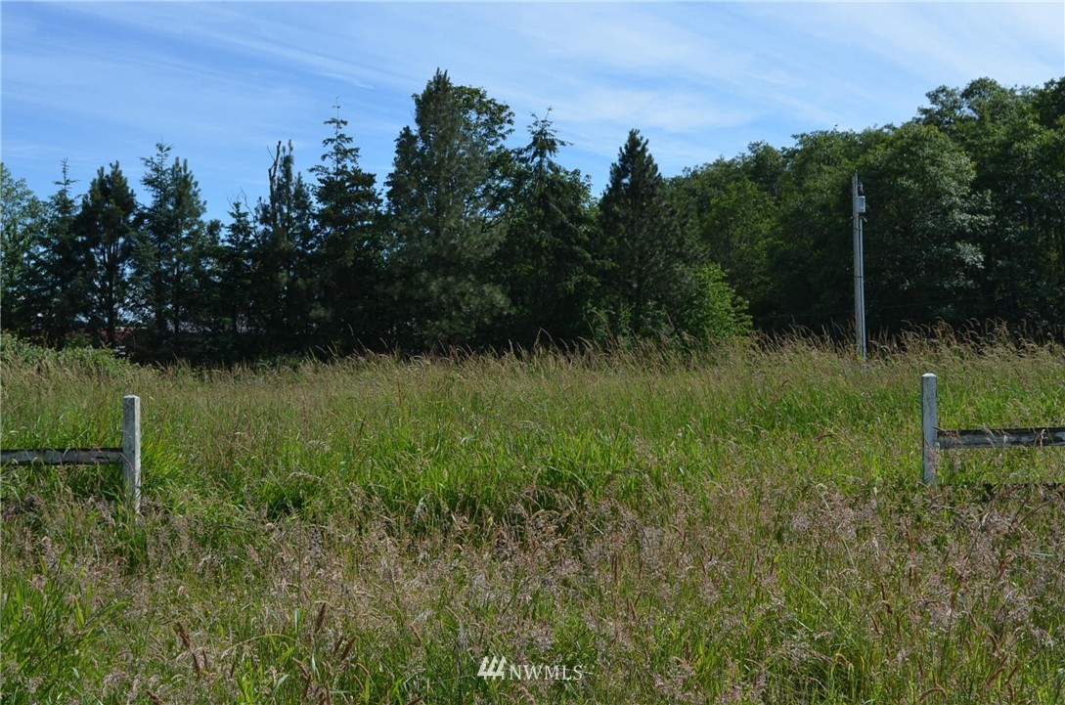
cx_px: 532
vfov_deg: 27.9
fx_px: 1417
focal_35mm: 48
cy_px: 352
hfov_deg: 41.2
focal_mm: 32
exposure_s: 1/250
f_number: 8
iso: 100
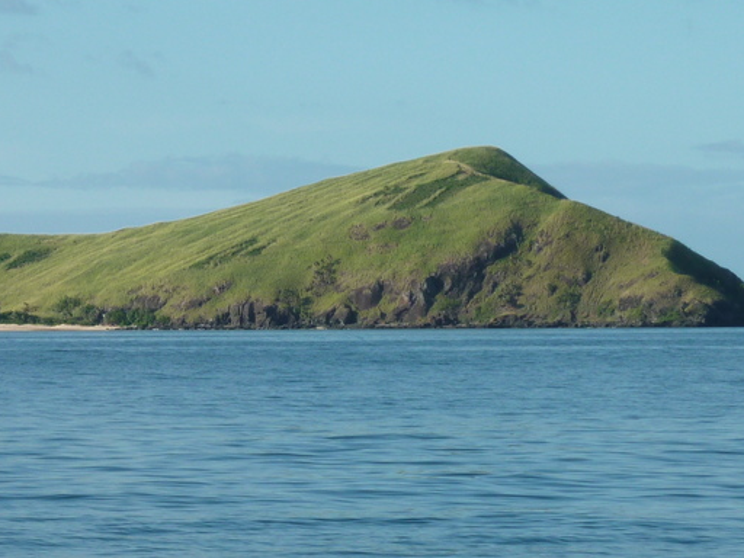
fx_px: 4535
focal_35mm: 211
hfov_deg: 9.3
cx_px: 4
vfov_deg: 7.0
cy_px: 341
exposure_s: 1/500
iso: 80
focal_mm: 14.7
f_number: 4.3
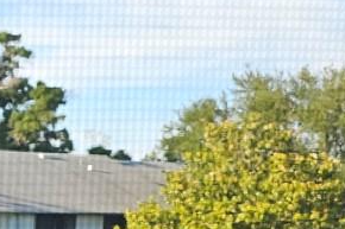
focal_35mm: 132
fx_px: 1264
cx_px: -220
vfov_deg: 10.0
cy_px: 364
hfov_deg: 14.2
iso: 20
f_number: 1.7
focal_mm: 6.3
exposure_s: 1/218
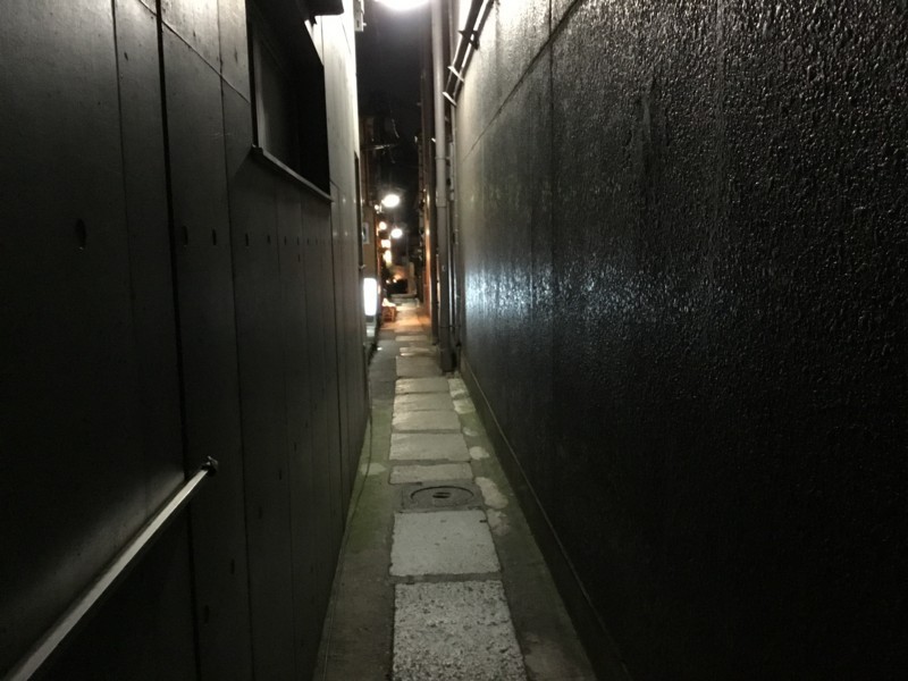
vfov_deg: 45.4
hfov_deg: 58.4
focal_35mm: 31
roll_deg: +1.0
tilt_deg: -6.6
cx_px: 454
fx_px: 813
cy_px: 340
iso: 640
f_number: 2.4
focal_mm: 3.3
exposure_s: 1/15
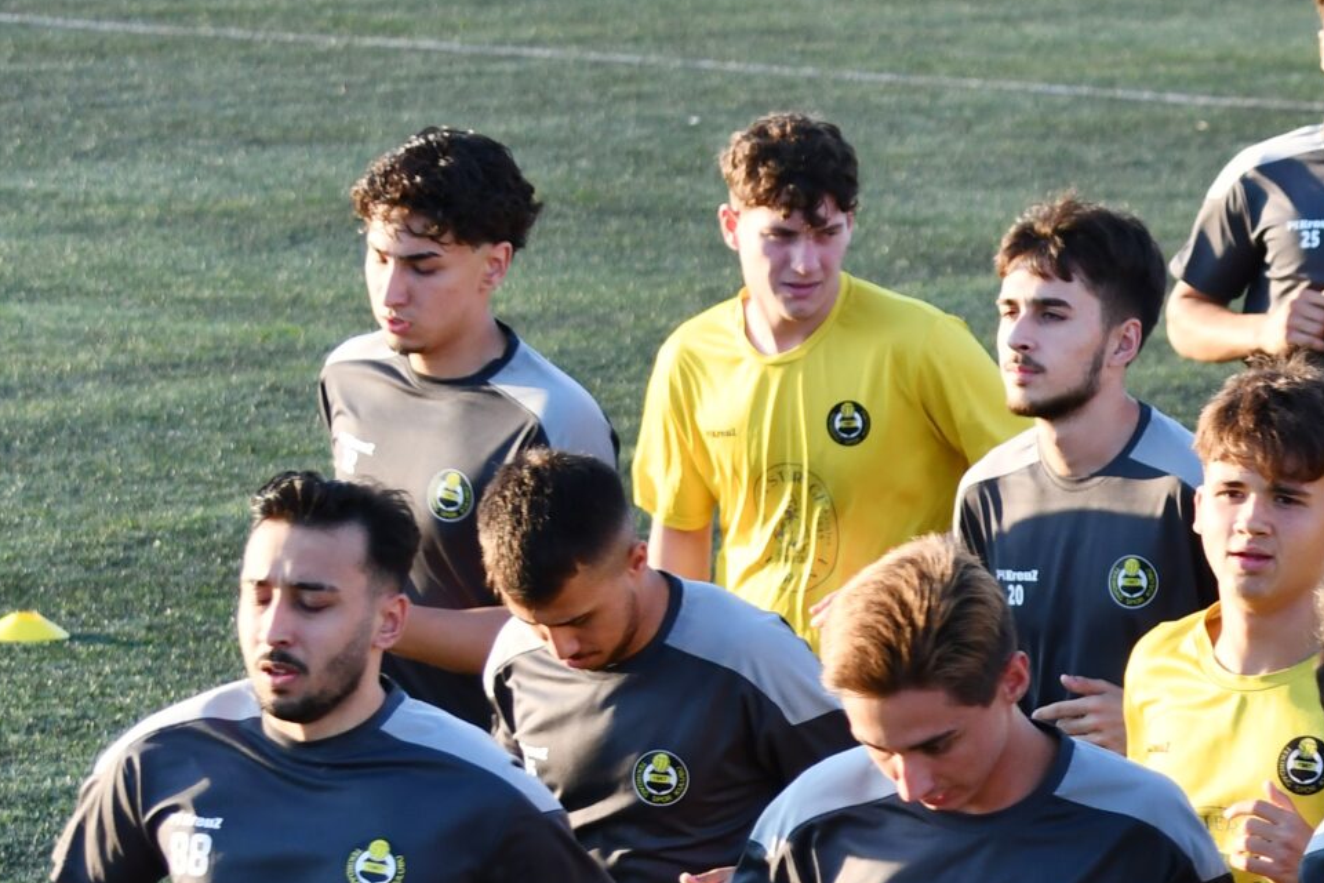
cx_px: 1563
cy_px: 925
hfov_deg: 7.3
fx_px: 10297
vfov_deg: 4.9
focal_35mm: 280
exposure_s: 1/500
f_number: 4.5
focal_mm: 70
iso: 450
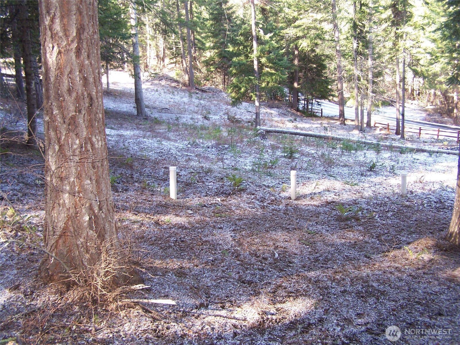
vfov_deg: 37.7
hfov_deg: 49.0
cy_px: 172
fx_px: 505
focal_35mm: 38
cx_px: 230
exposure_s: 1/60
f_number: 2.8
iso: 140
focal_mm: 6.3
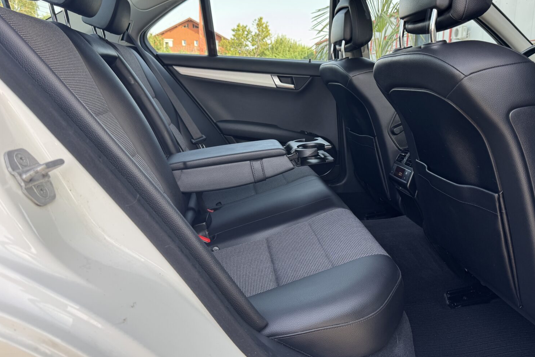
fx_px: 401
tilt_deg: -10.7
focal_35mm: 27
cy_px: 151
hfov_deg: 67.3
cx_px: 288
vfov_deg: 47.8
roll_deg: -0.6
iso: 64
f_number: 1.78
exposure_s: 1/189
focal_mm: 6.76
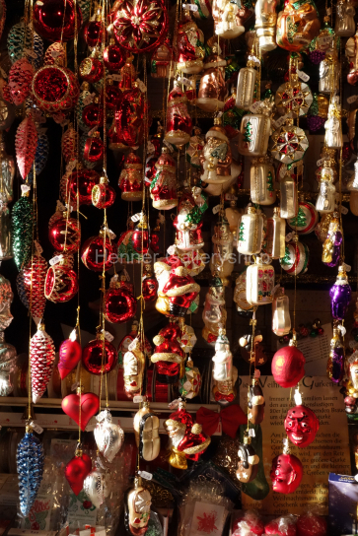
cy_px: 259
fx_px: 805
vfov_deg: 36.9
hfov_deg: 25.1
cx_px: 182
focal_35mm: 54
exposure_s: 1/500
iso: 800
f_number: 7.1
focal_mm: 18.23
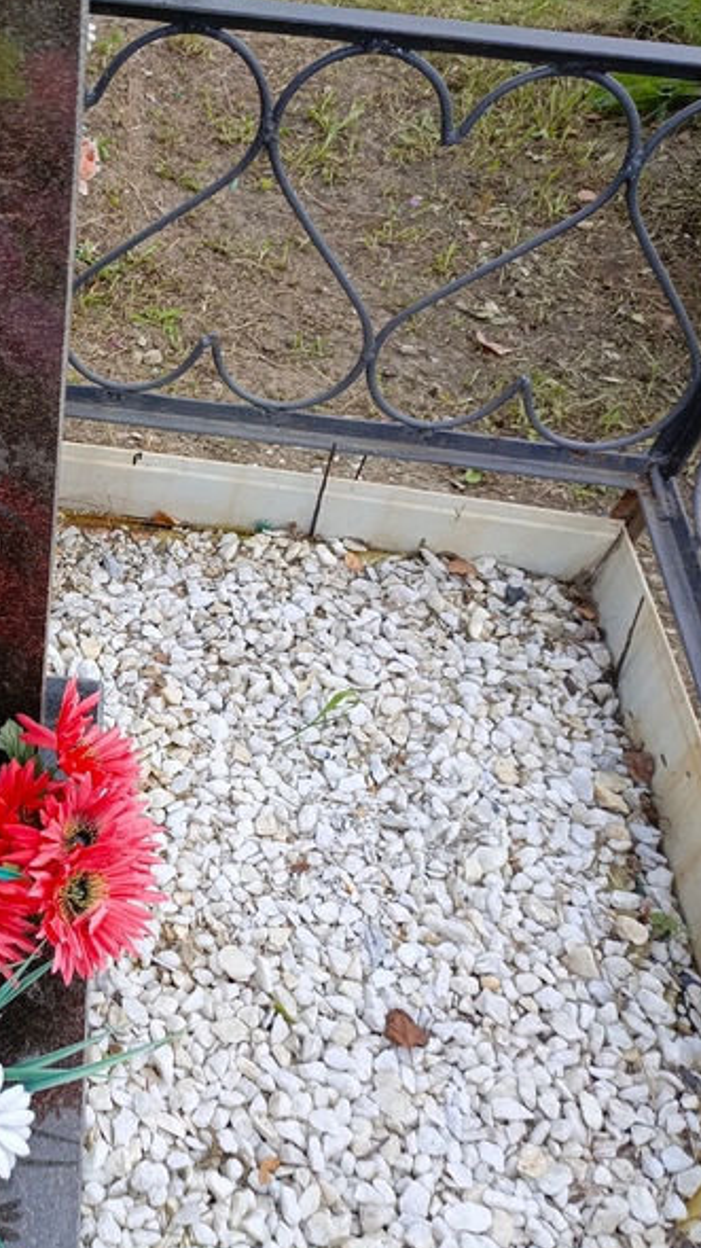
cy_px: 627
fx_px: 1224
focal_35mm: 37
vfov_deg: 54.0
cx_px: -42
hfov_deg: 29.3
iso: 110
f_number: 1.69
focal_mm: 4.76
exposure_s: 1/326
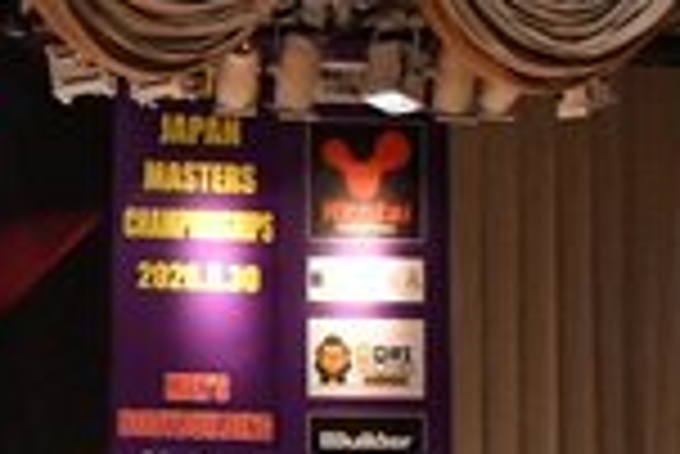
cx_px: -624
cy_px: 652
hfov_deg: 7.6
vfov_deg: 5.2
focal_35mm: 261
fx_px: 4935
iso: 9000
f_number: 5.6
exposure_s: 1/400
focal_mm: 34
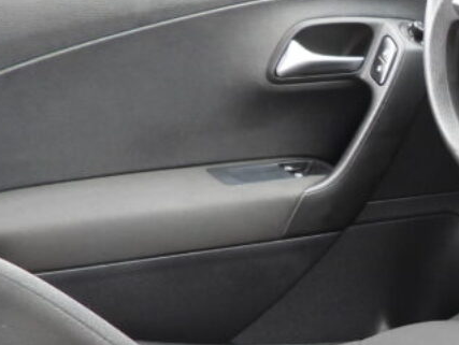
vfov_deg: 15.9
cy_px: 390
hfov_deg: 17.6
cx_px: 829
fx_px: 1194
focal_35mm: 90
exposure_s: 1/30
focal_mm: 4.3
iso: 100
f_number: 2.8
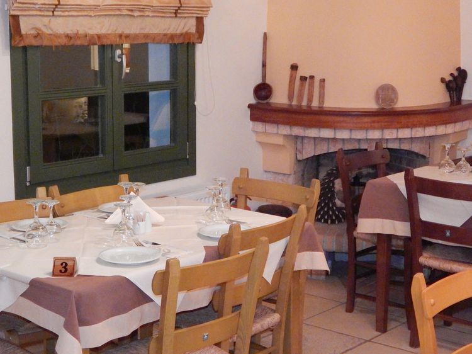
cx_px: 236
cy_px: 177
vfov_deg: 21.3
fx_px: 941
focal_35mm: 69
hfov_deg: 28.2
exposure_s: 1/60
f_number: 4.1
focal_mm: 12.3
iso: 3200
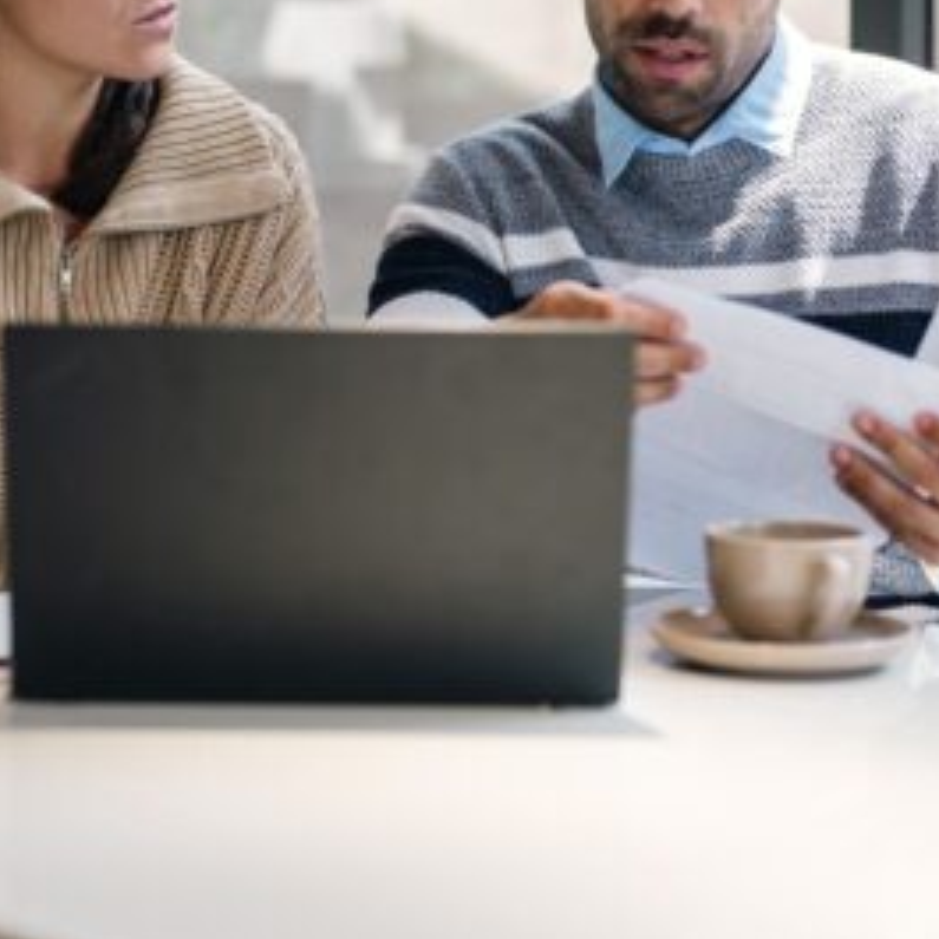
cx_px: 46
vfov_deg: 14.1
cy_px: 223
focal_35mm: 123
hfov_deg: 14.0
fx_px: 3775
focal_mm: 50
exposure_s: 1/500
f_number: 1.4
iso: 100
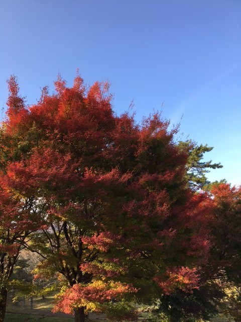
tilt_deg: +19.4
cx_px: 120
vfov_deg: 61.7
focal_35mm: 29
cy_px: 161
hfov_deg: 48.2
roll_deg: +3.6
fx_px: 269
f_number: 2.2
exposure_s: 1/333
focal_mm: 4.15
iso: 25
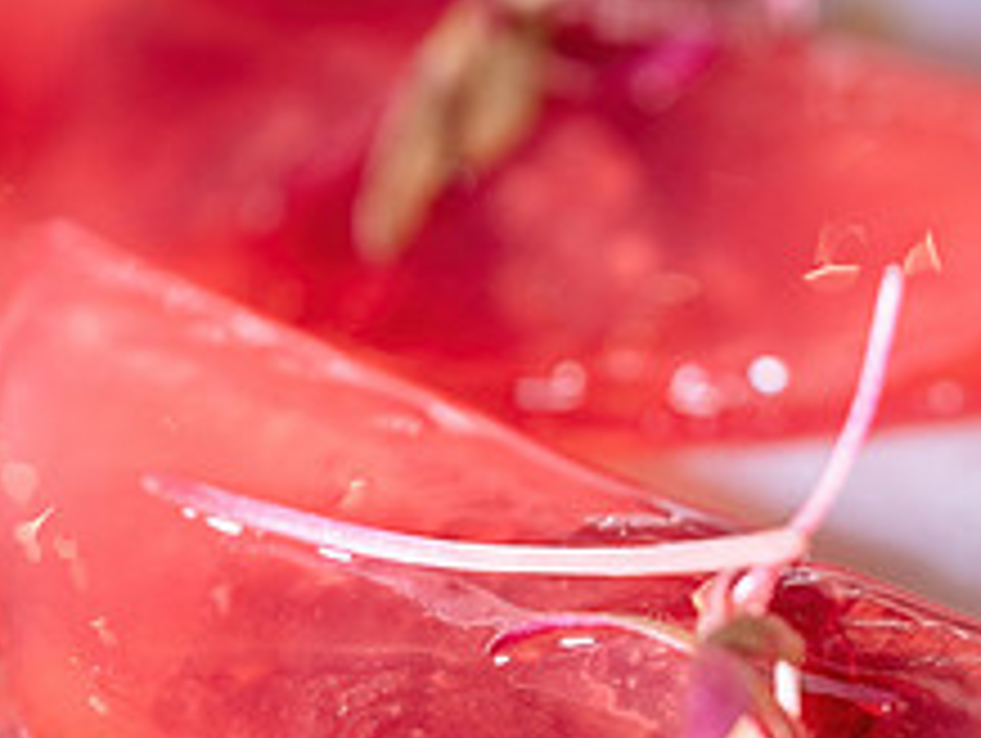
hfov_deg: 6.4
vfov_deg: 4.8
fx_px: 8710
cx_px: 504
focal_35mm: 307
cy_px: 754
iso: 200
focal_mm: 80
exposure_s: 1/100
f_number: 4
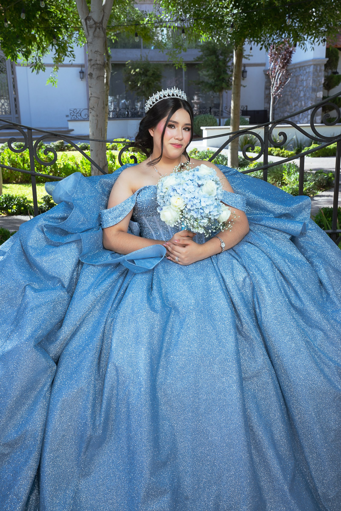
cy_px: 256
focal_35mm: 40
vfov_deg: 48.4
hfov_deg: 33.4
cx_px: 170
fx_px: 568
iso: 250
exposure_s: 1/125
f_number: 9
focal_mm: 40
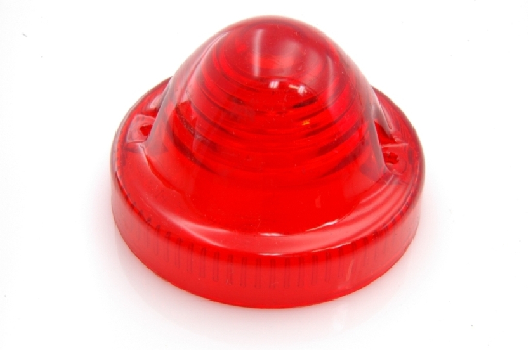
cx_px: 264
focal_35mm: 72
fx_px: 1054
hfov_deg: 28.1
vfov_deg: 18.9
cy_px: 175
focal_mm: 48
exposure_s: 1/1.3
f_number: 25
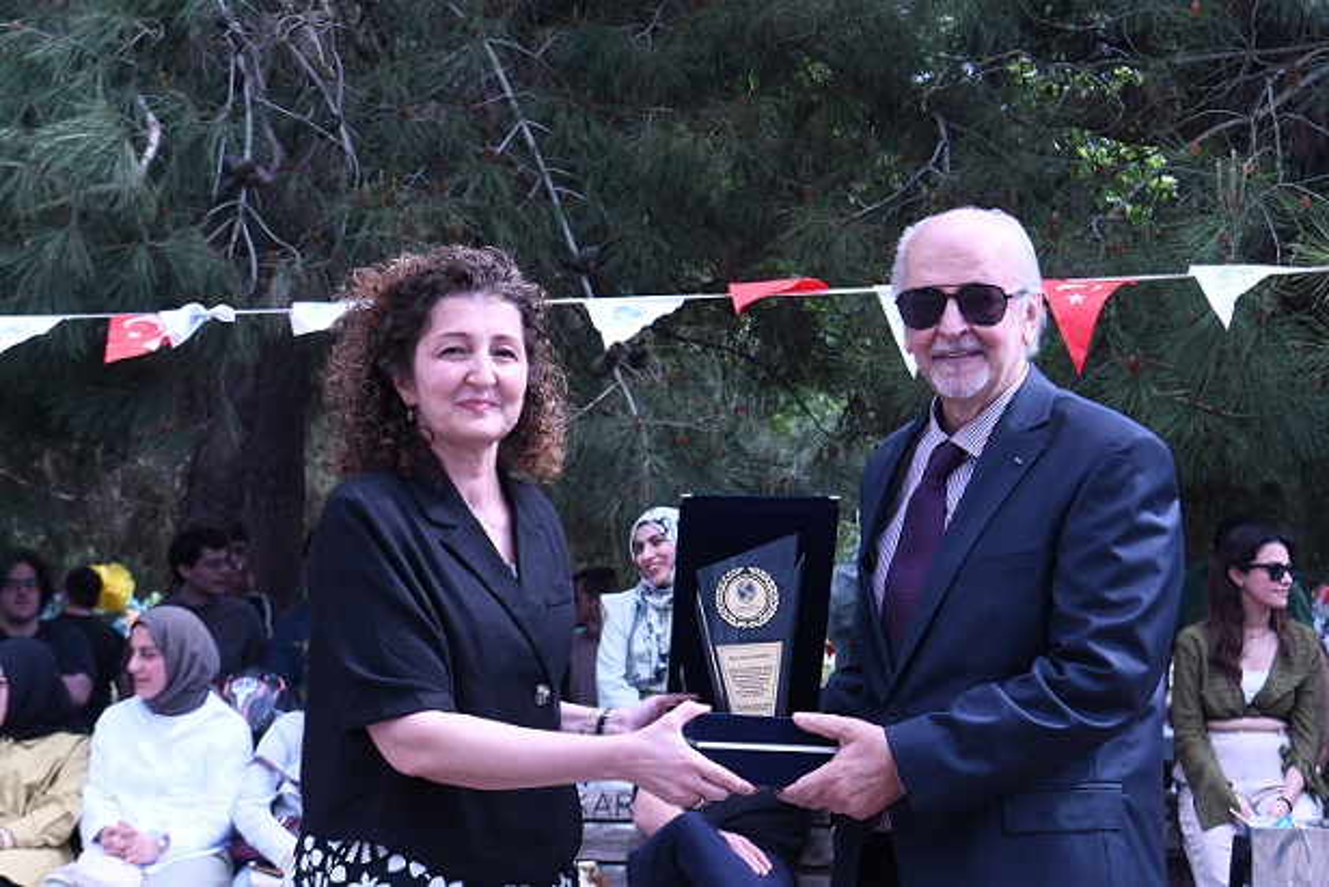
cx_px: 664
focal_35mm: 75
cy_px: 444
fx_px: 2769
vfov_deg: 18.2
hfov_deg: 27.0
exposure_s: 1/400
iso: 500
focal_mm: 50
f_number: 10
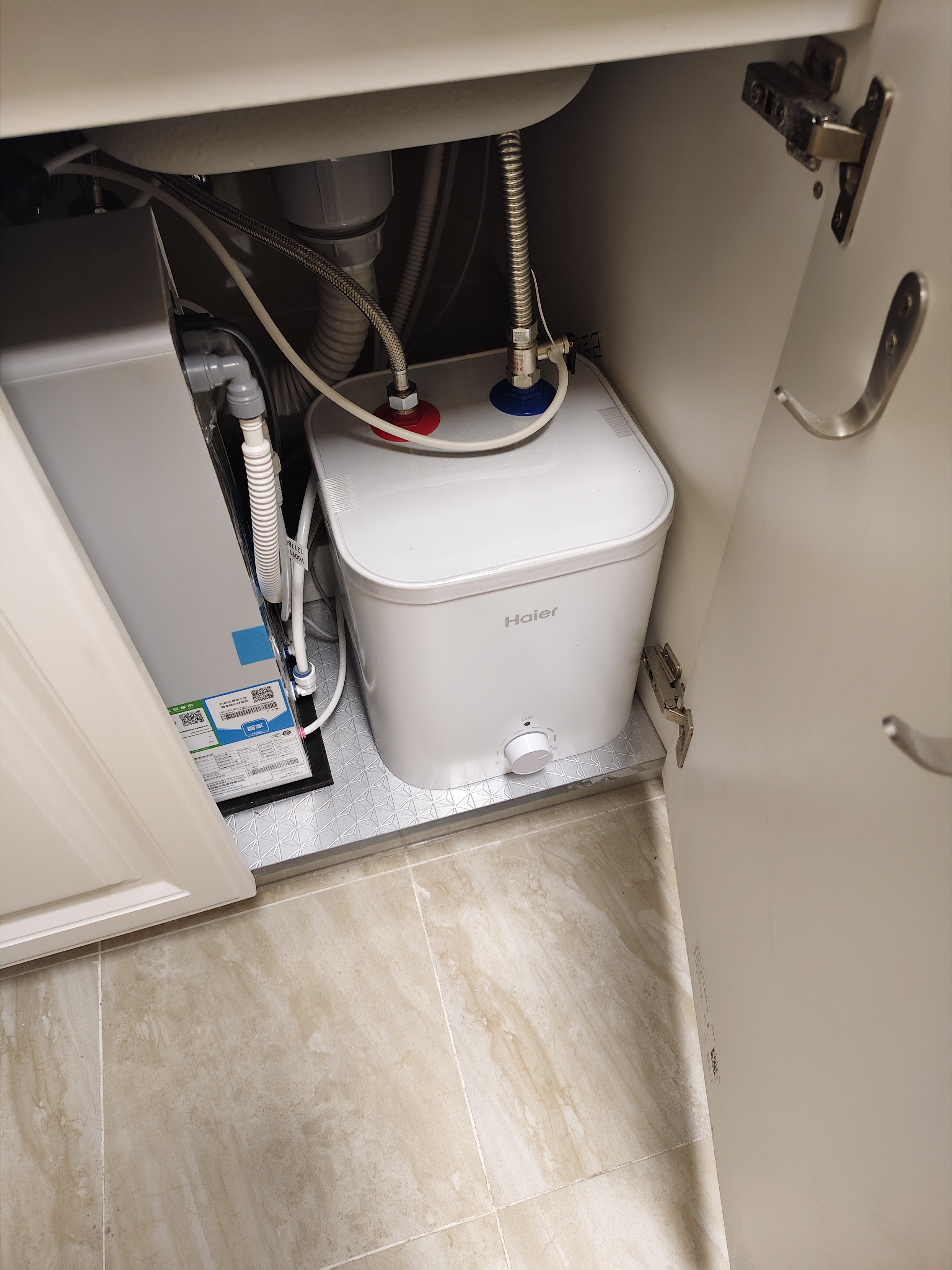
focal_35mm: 24
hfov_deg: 56.8
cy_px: 635
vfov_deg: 71.6
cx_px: 476
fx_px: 880
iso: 1979
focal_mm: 5.56
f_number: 1.88
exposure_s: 1/50
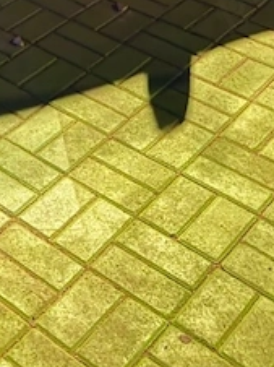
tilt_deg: -14.7
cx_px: -120
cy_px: -271
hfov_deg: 16.1
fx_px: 899
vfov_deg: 18.6
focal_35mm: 85
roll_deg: +0.7
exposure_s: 1/5
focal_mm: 6.76
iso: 1000
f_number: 1.78
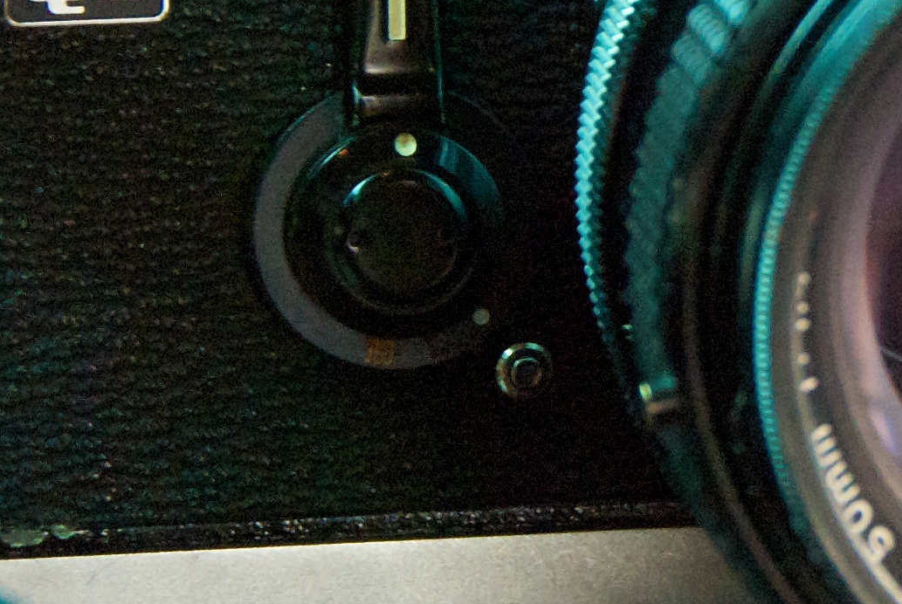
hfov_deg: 4.1
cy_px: 156
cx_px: 1061
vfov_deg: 2.7
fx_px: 12696
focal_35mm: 506
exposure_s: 1/30
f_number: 8
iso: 800
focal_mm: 90
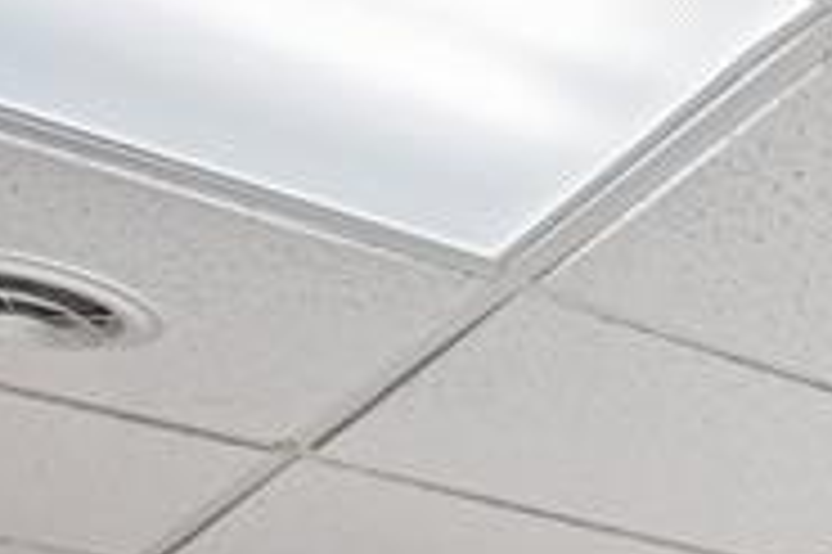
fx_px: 1916
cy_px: 1203
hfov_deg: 19.5
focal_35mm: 83
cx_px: 1421
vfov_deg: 13.4
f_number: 8
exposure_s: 1/10
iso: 400
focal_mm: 10
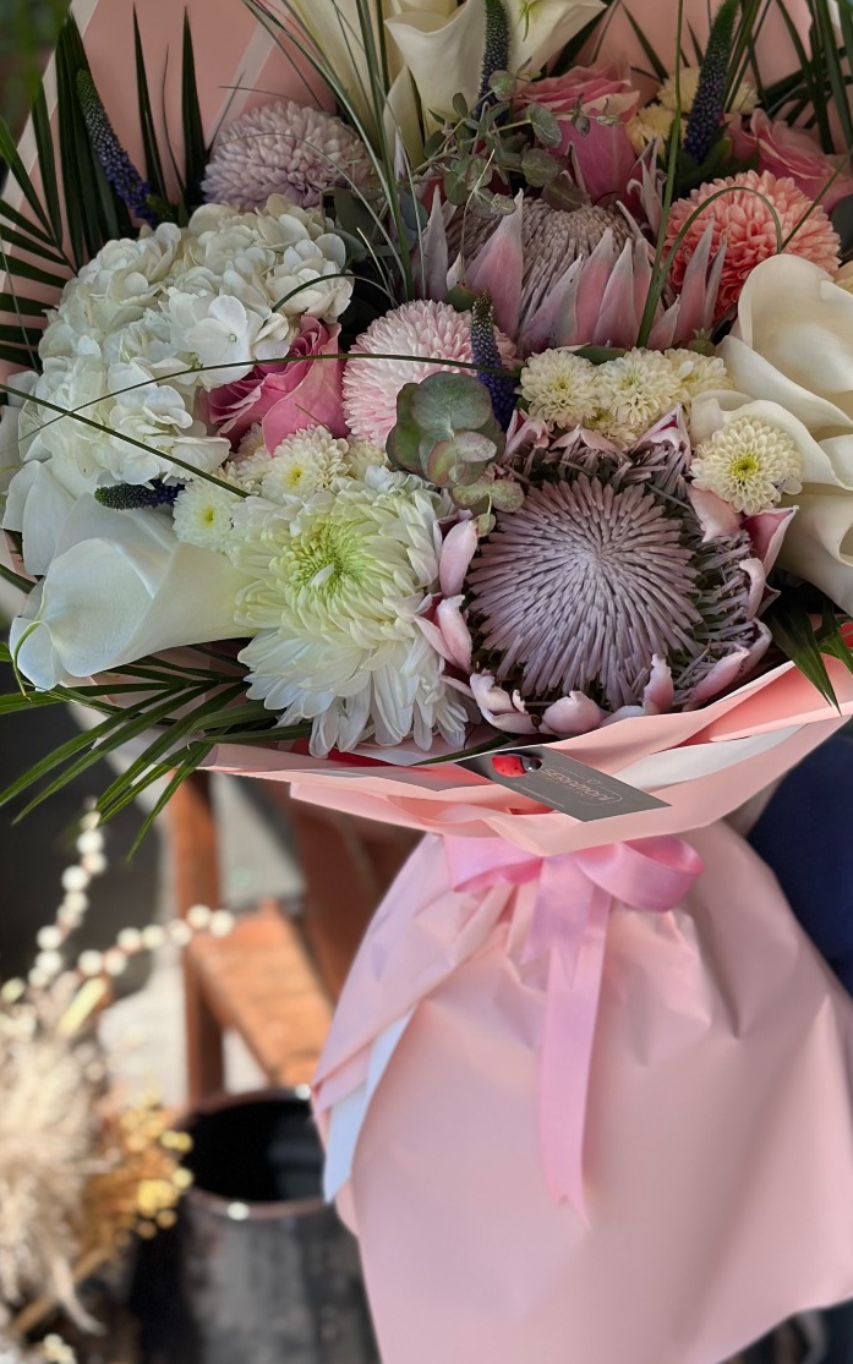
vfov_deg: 28.2
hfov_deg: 17.9
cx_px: 454
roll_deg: -0.2
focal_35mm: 73
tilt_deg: -19.2
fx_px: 2715
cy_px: 562
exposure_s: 1/1212
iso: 80
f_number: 1.78
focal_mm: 6.86
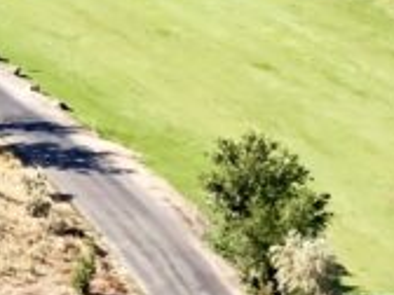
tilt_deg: -11.8
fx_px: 3950
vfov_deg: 4.2
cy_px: -520
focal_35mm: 347
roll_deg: -2.8
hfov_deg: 5.5
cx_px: -568
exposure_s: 1/350
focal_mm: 6.6
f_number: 2.8
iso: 20
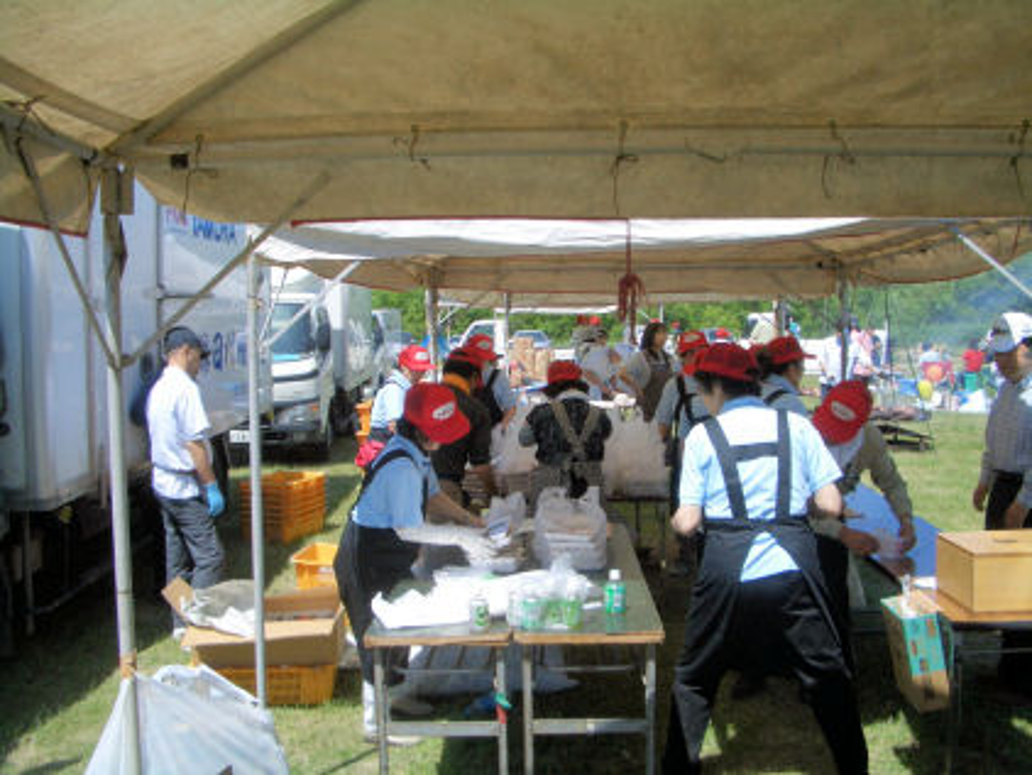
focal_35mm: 35
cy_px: 388
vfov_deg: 40.7
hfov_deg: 52.6
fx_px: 1044
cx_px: 516
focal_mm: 5.8
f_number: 4.3
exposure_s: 1/500
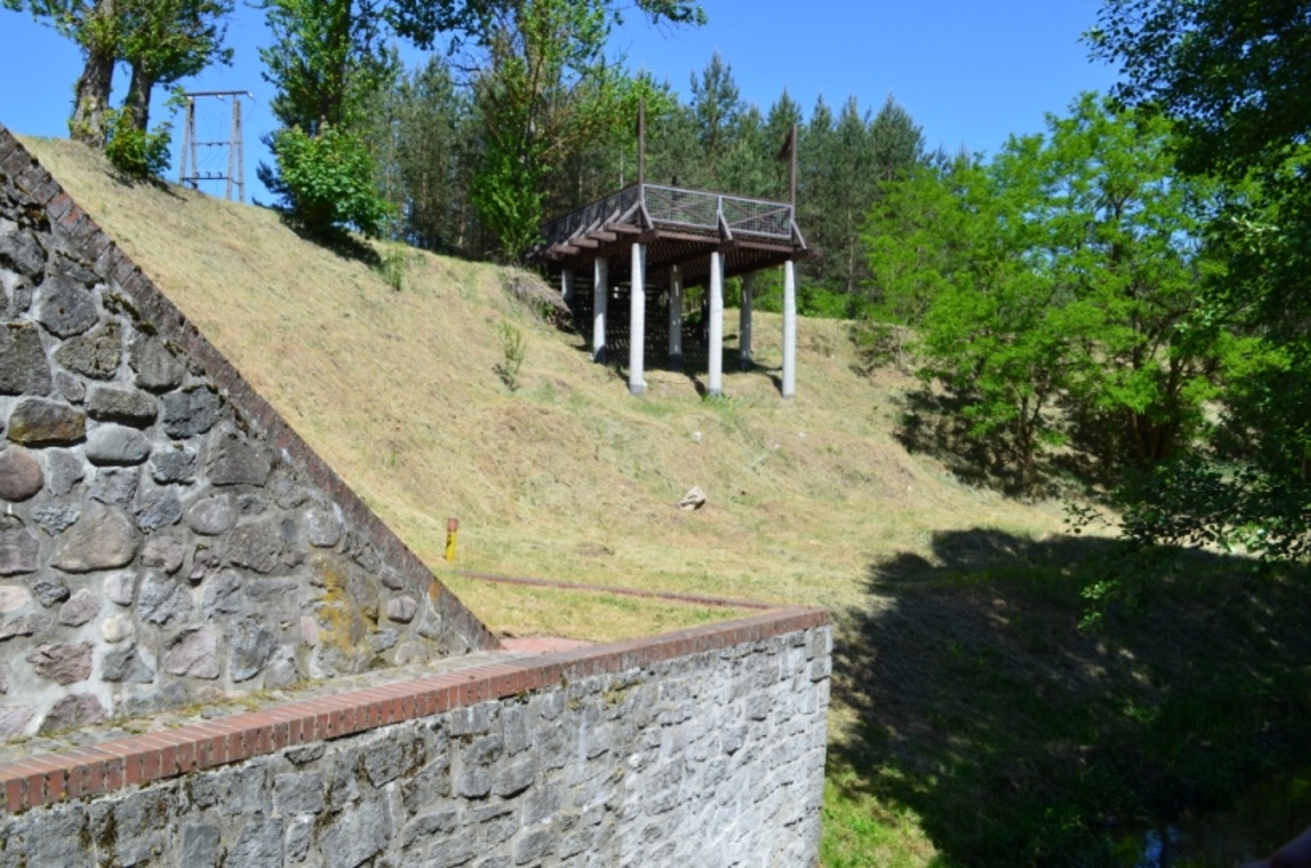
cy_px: 434
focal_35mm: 33
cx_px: 656
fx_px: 1199
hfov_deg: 57.3
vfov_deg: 39.8
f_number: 10
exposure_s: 1/250
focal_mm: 22
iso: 250
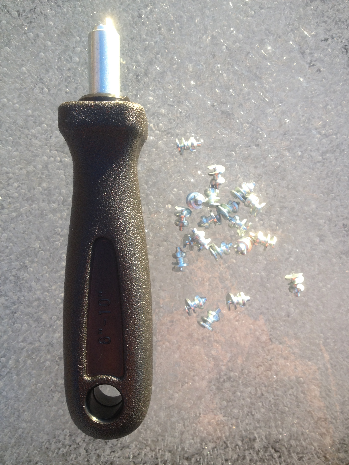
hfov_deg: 40.7
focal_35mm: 35
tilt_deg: -89.9
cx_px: 174
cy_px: 232
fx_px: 470
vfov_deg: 52.6
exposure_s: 1/139
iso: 50
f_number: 2.4
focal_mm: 4.28
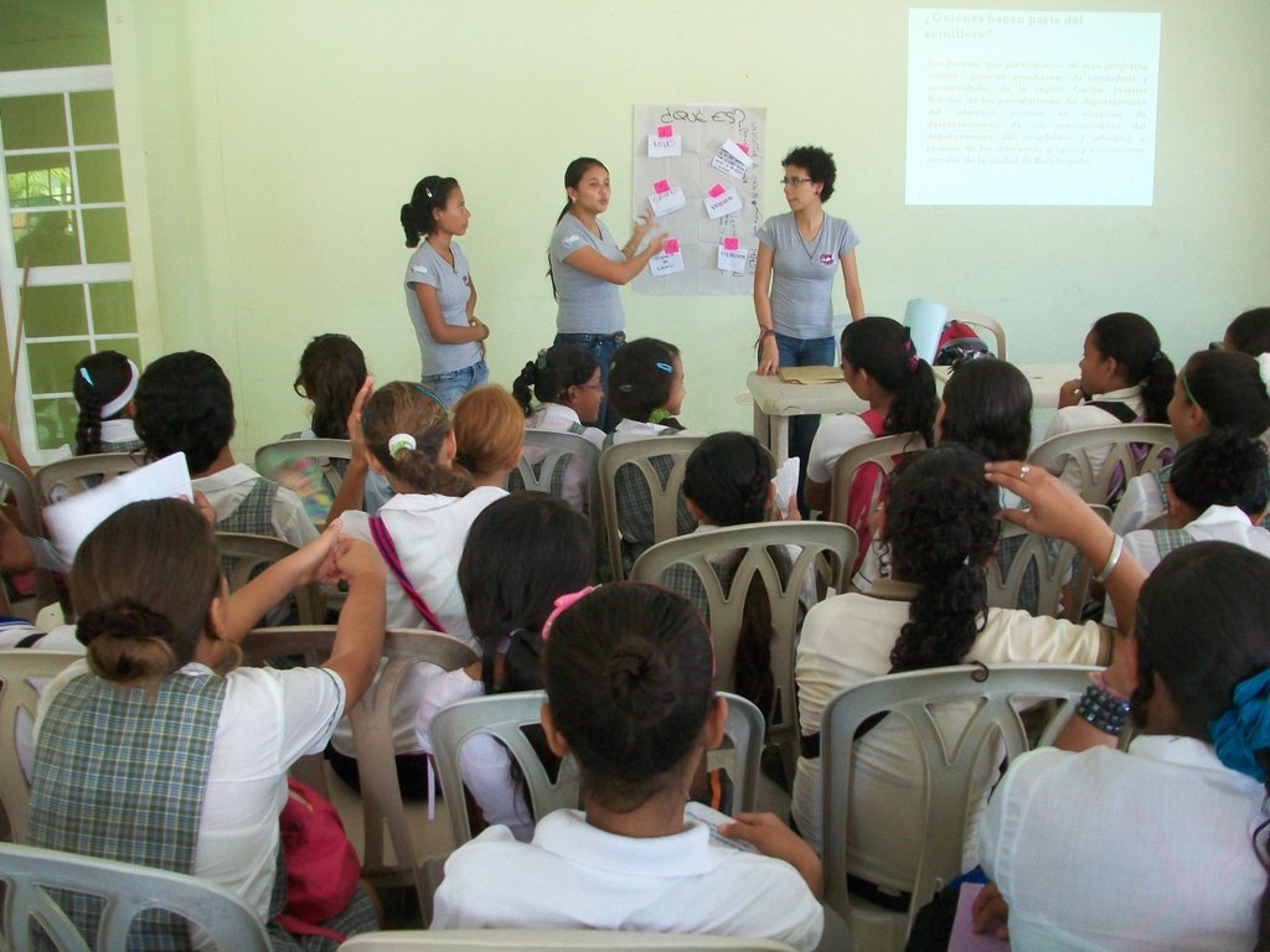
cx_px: 635
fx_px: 1247
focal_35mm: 34
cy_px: 476
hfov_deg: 54.0
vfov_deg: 41.8
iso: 160
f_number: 2.8
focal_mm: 5.7
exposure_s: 1/50
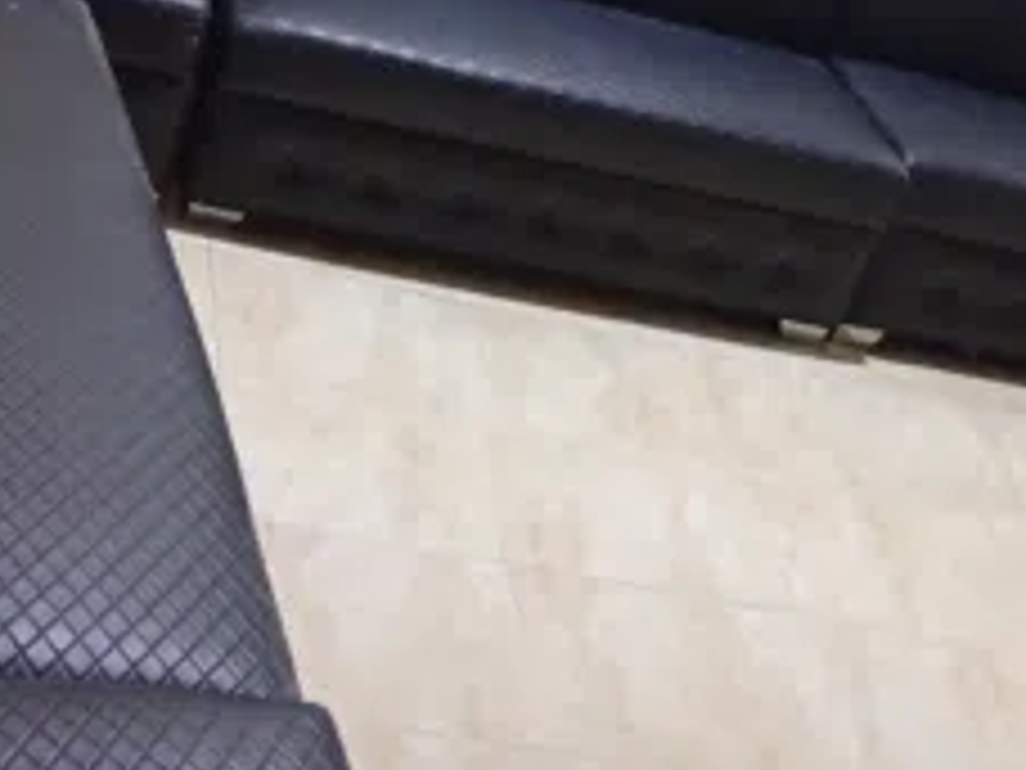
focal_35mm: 63
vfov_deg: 23.3
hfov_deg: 30.6
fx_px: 1867
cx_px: 410
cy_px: 374
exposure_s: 1/20
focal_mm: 3.84
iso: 592
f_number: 1.8
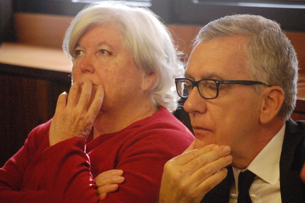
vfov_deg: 6.3
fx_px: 1841
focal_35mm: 218
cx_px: 152
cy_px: 102
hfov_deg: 9.5
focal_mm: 145
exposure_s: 1/100
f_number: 5.3
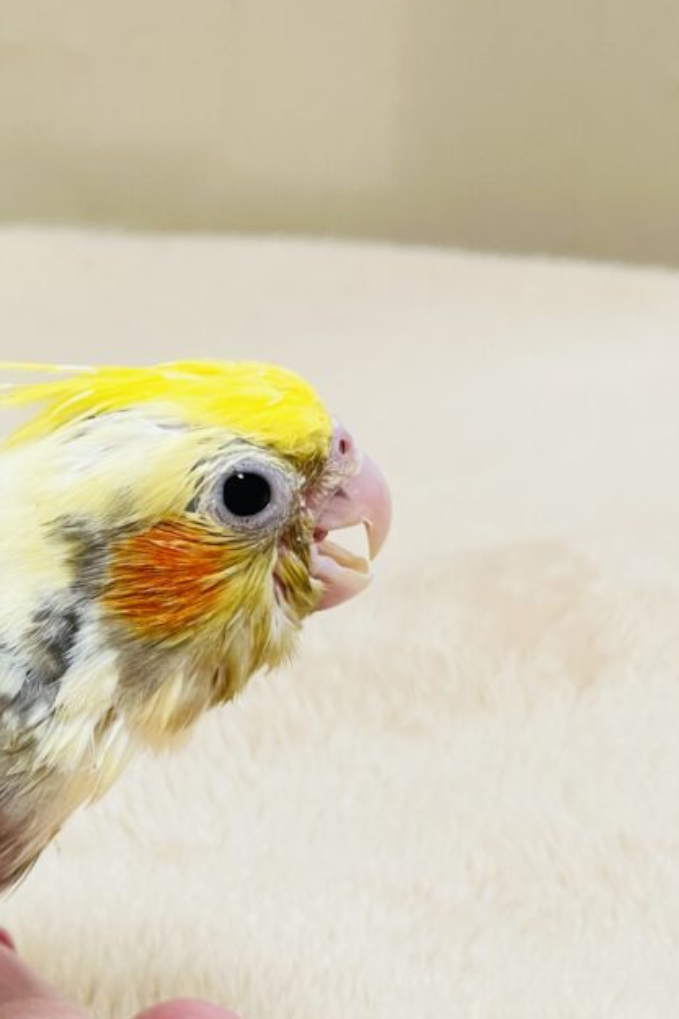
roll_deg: -0.9
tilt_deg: -22.4
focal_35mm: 104
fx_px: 2942
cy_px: 660
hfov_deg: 12.7
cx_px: -251
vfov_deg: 19.6
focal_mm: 6
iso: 125
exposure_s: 1/99
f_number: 2
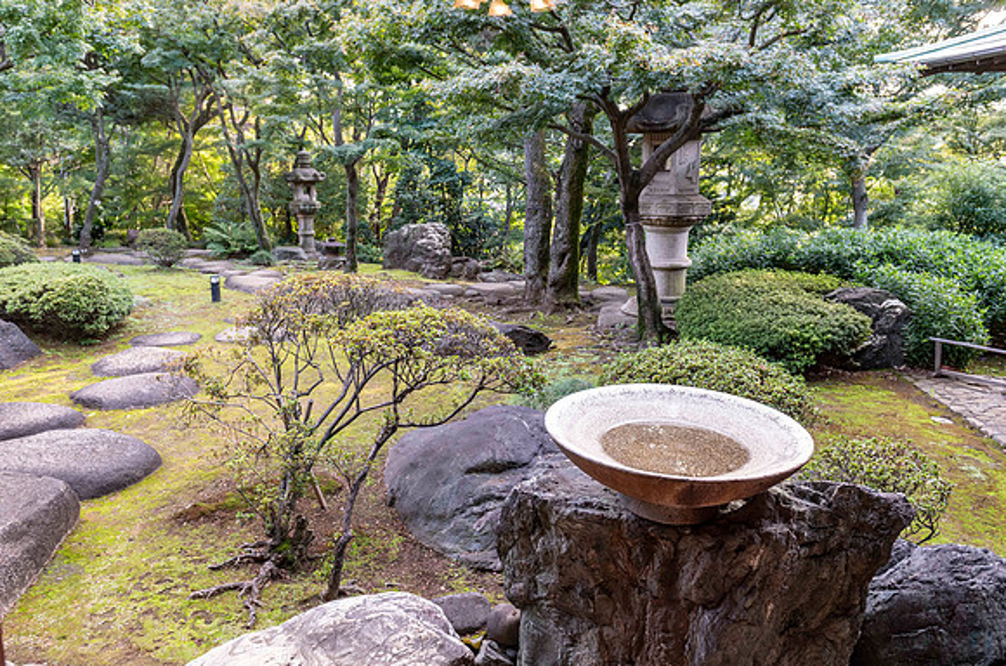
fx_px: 734
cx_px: 455
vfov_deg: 48.7
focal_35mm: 26
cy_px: 299
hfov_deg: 68.7
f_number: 4.5
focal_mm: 24
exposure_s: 1/50
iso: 360
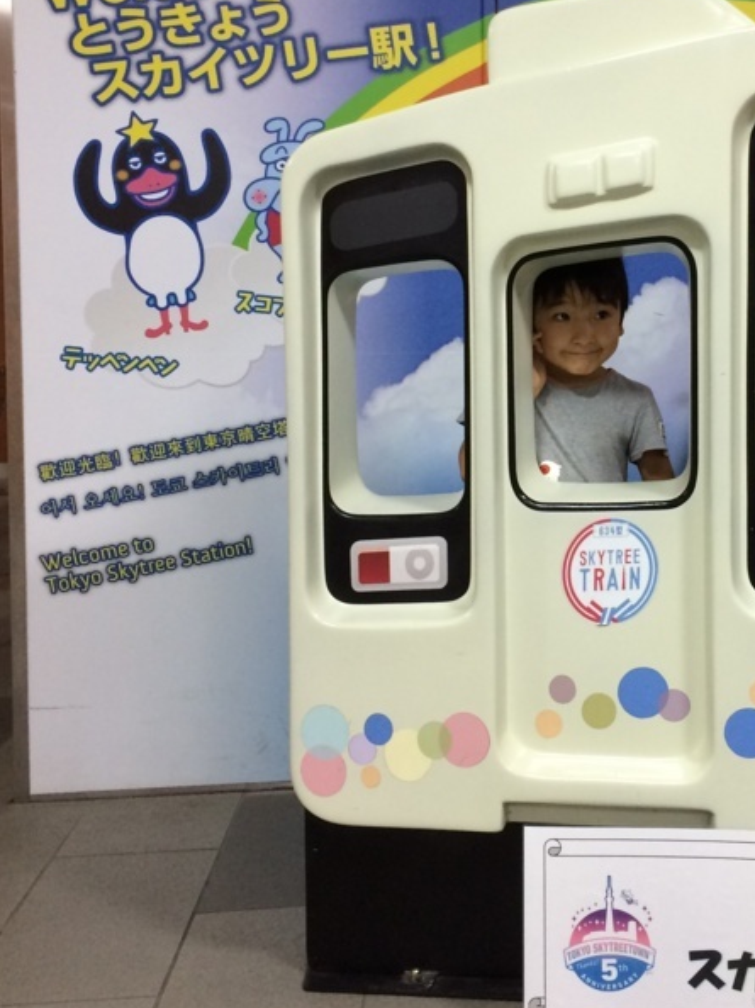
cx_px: 638
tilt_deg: -3.7
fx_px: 1455
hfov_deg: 28.3
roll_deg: +2.2
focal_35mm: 50
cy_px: 389
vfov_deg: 38.0
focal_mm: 4.15
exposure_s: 1/30
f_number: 2.2
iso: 50
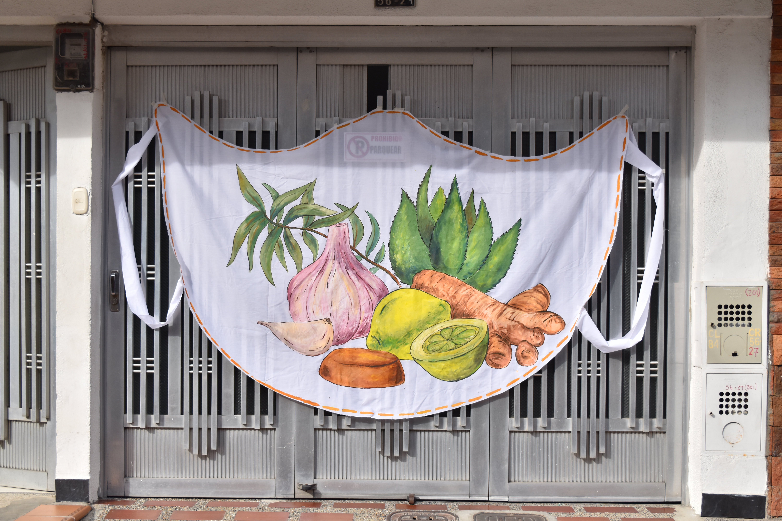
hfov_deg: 42.3
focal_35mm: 46
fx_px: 1010
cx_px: 391
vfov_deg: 28.9
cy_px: 260
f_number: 5.6
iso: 100
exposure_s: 1/500
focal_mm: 31
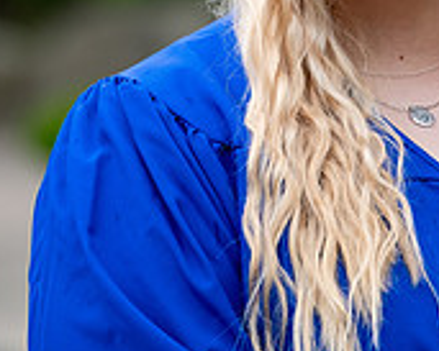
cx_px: 257
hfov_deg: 3.0
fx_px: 8359
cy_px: -104
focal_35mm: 643
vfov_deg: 2.4
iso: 250
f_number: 2.8
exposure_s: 1/250
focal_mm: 134.4
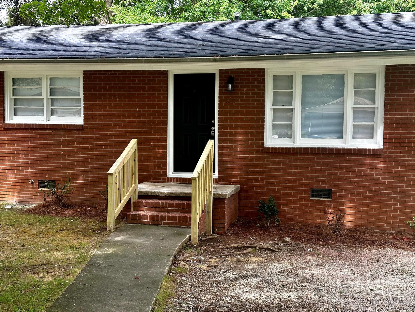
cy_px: 156
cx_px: 208
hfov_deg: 39.7
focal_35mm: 48
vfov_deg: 30.3
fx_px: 575
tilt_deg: -2.6
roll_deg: -0.2
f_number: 1.78
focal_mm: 6.86
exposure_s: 1/311
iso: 64
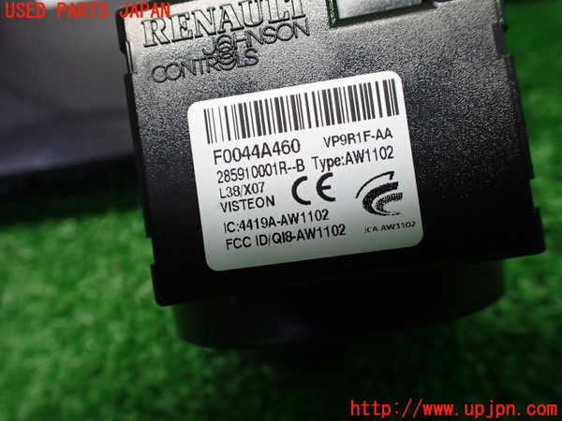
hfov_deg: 60.0
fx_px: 487
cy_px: 210
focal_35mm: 30
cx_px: 281
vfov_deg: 46.8
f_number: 2.3
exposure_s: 1/125
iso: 500
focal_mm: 5.4
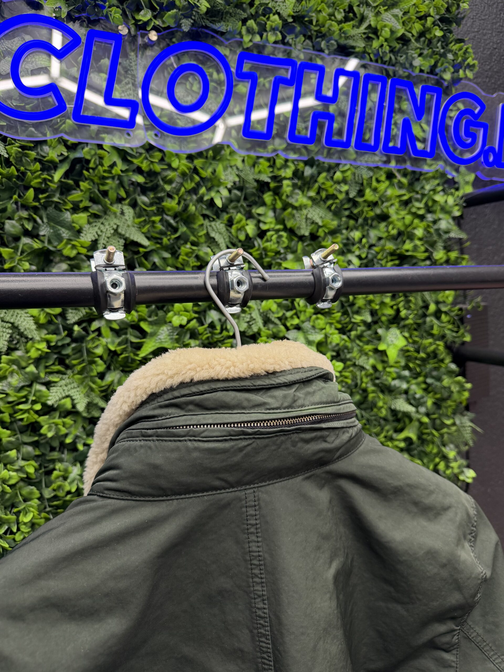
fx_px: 466
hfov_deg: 56.8
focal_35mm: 24
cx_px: 252
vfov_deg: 71.6
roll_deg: +0.7
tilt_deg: -6.0
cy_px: 336
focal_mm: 6.76
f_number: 1.78
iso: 160
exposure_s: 1/63
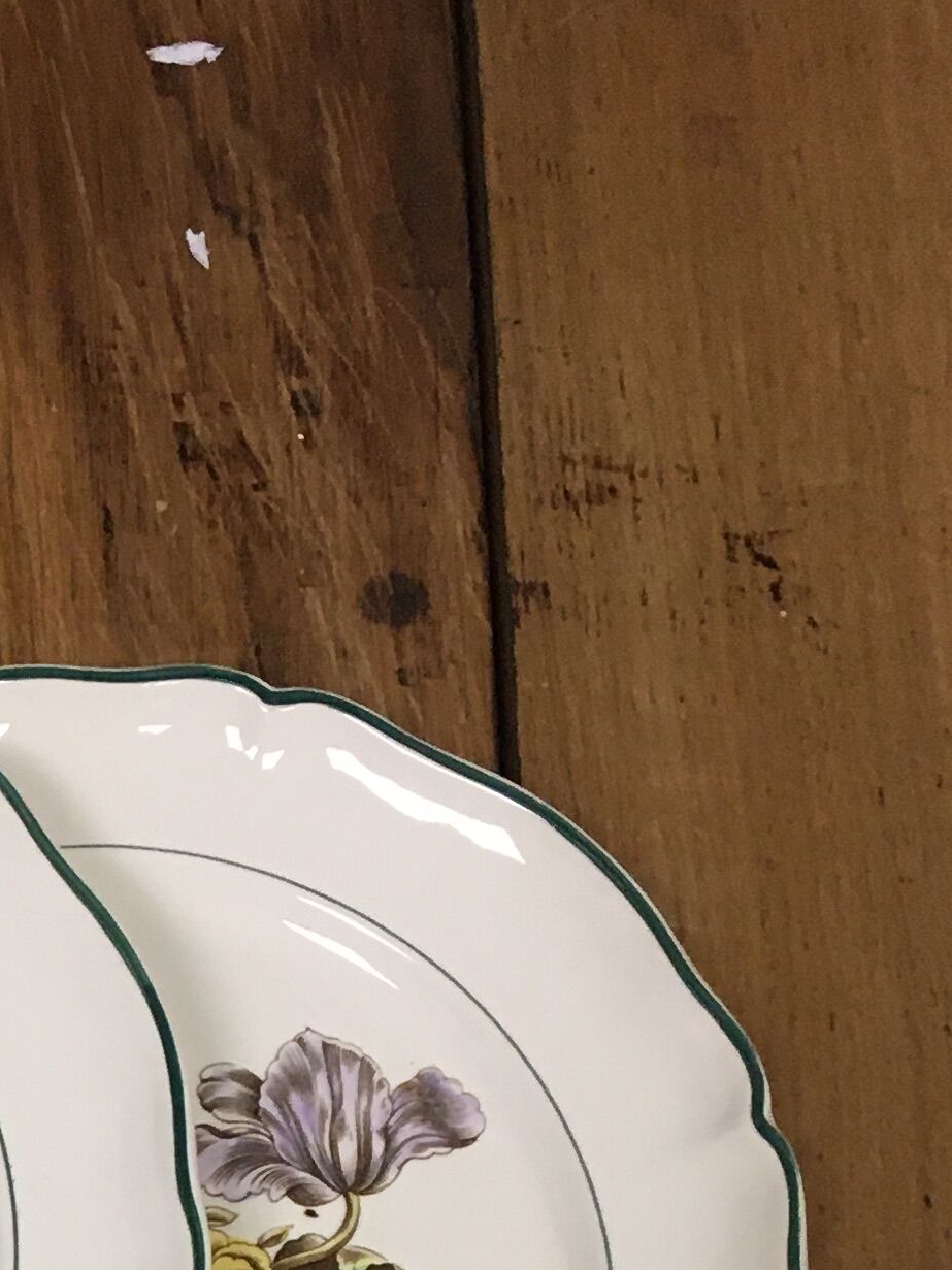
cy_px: 2067
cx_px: -537
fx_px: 3484
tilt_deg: -76.8
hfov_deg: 14.4
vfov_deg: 17.8
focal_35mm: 95
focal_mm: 4.15
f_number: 2.2
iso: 50
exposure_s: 1/33
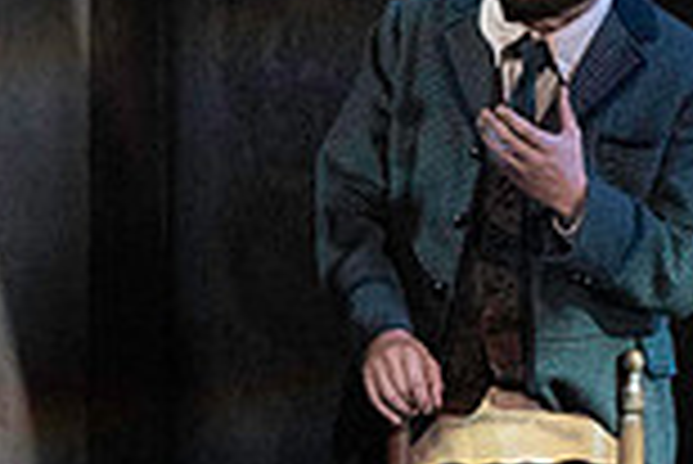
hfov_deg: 1.5
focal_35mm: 1360
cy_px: 511
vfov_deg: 1.0
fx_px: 26204
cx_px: 94
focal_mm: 361
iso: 16000
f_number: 7.1
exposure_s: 1/320
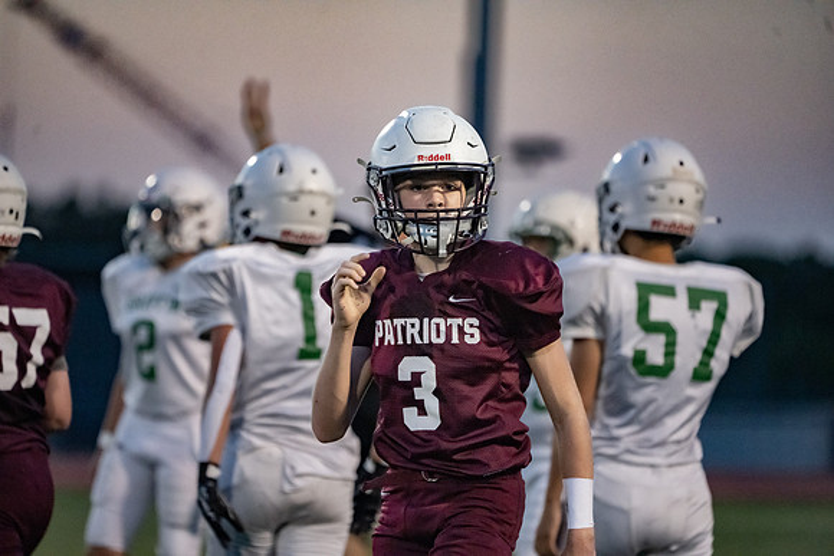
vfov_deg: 3.7
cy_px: 278
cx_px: 417
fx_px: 8643
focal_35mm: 373
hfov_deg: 5.5
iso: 12800
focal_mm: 373
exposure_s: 1/1000
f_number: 5.6
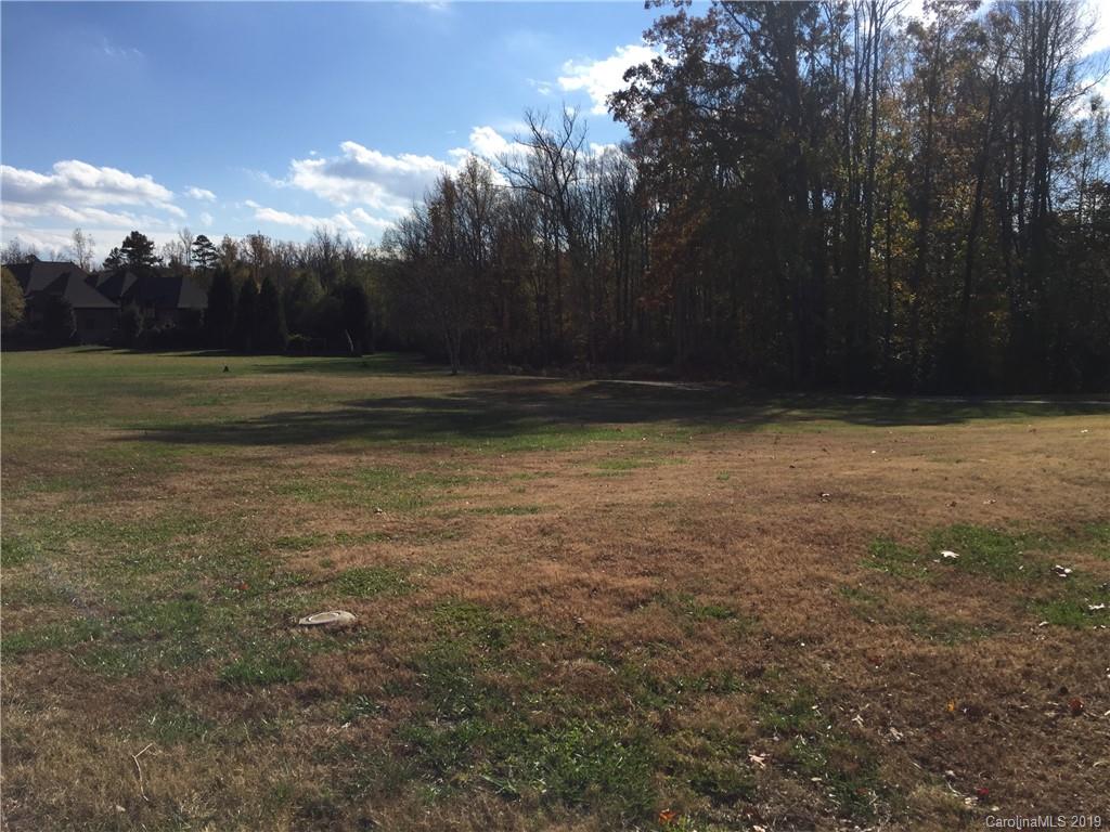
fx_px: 930
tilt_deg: -5.5
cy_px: 416
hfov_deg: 61.7
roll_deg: +0.8
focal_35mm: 29
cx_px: 555
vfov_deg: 48.2
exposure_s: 1/2475
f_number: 2.2
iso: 32
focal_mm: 4.15
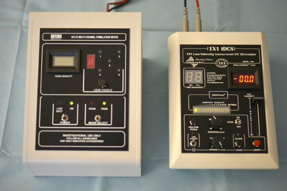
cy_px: 96
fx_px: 399
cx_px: 144
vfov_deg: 27.0
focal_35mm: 50
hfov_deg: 39.6
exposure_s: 1/40
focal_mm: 50
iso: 250
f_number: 1.4
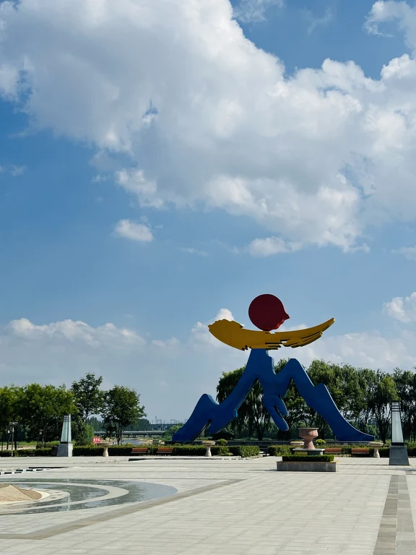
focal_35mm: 48
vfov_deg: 39.7
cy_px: 278
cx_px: 208
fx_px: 769
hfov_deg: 30.3
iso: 64
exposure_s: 1/7634
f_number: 1.78
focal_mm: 6.86
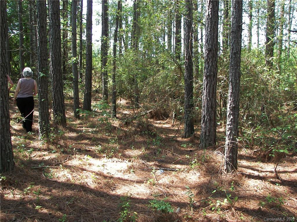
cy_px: 111
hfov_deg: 51.4
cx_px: 148
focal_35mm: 36
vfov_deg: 39.7
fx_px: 309
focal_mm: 6
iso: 50
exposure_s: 1/60
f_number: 2.8
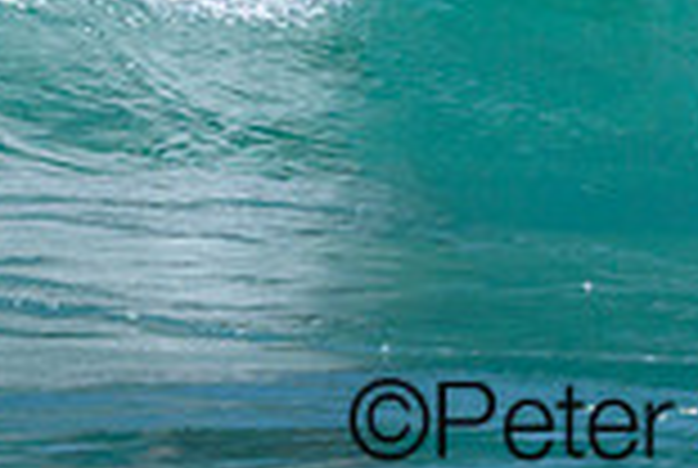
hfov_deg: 0.5
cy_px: -499
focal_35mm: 4115
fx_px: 79938
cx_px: 284
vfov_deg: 0.3
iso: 500
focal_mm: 800
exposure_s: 1/3200
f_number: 6.3
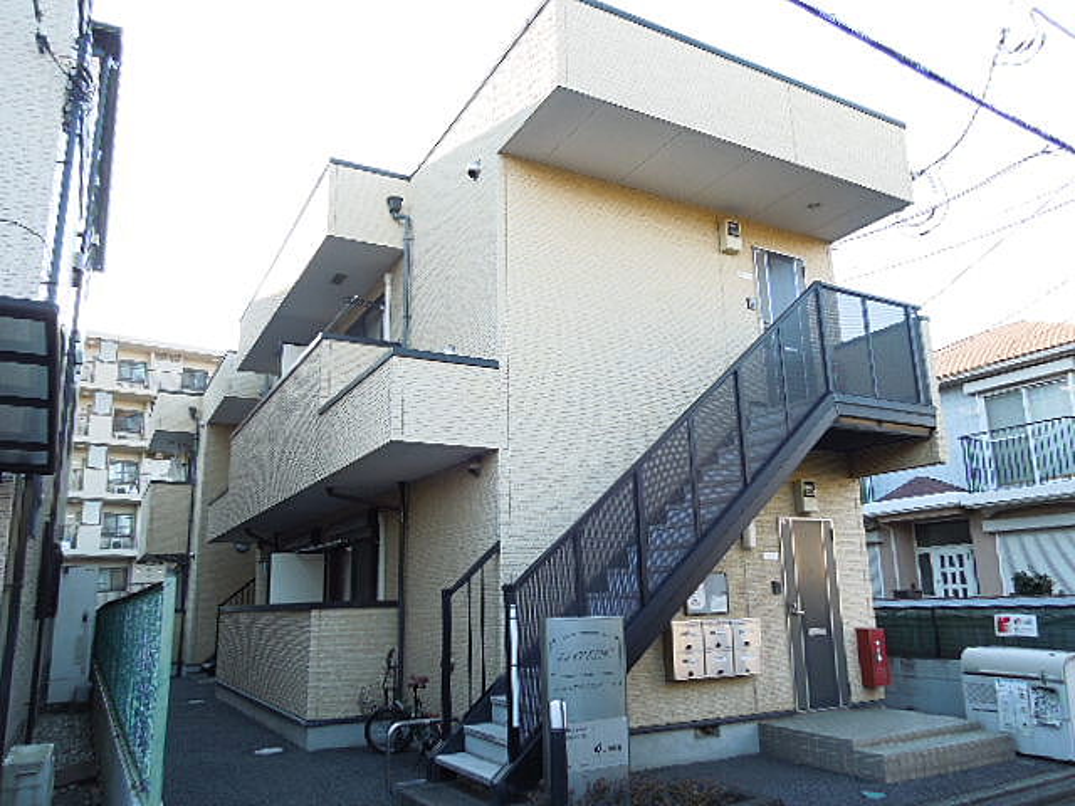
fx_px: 776
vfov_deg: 54.9
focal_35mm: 25
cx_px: 538
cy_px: 403
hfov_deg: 69.4
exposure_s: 1/80
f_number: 3.3
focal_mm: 4.5
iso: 100
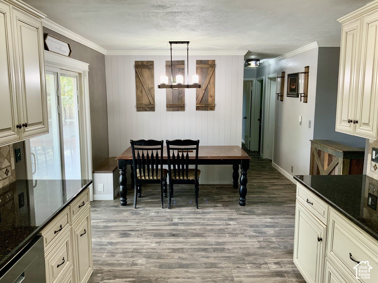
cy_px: 142
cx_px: 189
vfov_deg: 48.2
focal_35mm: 29
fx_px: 317
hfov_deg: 61.7
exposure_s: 1/60
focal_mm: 3
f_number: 1.8
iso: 50
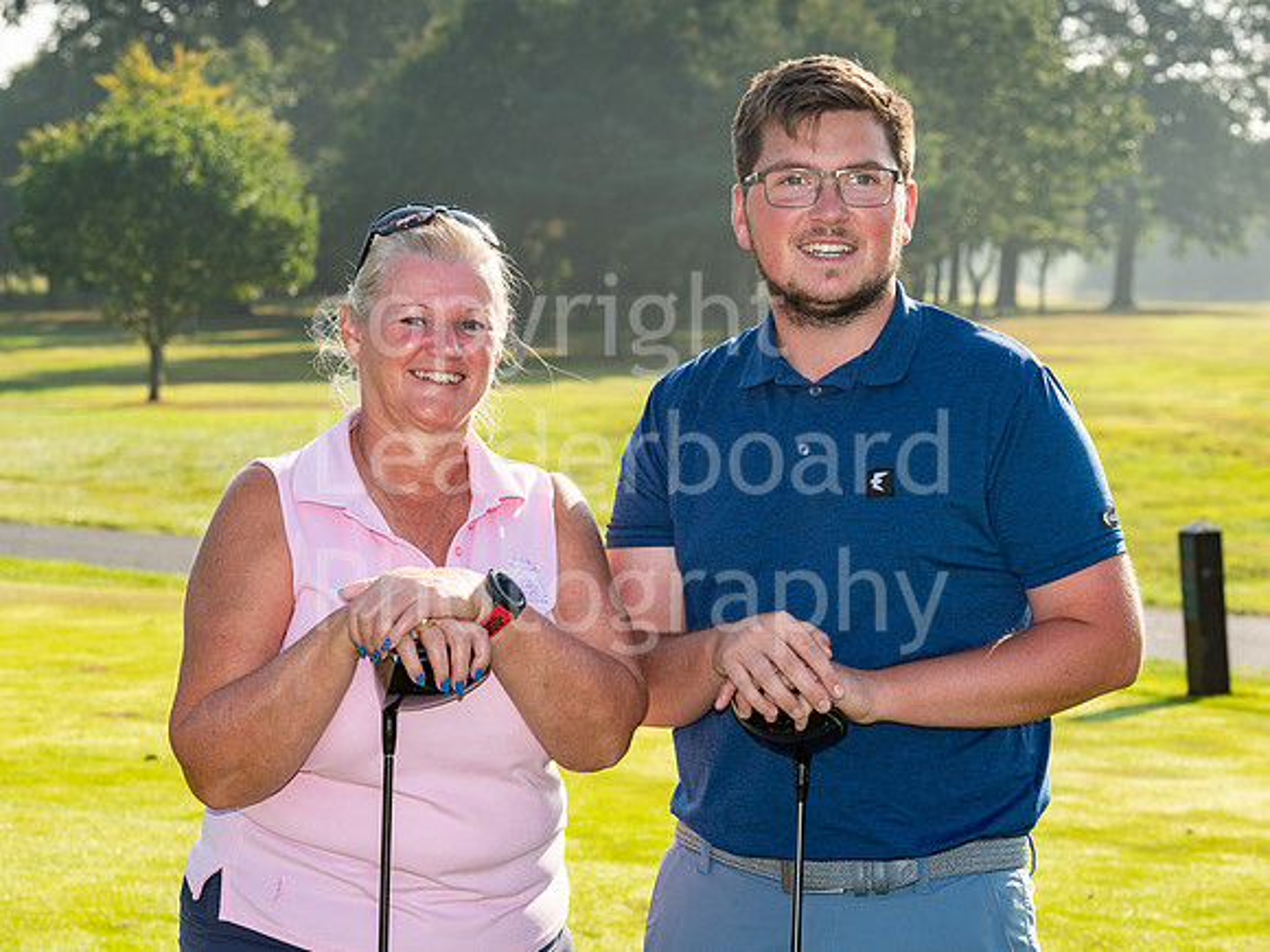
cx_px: 669
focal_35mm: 115
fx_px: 4235
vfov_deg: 12.8
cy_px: 480
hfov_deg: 17.1
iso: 100
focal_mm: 95
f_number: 9
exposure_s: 1/200
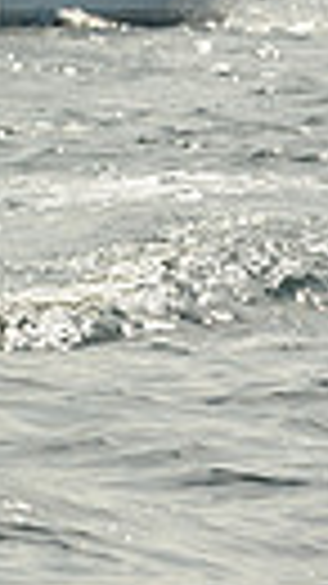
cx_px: -971
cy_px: -173
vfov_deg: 3.7
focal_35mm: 586
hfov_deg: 2.0
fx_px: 9072
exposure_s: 1/1250
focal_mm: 125
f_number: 9
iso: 320
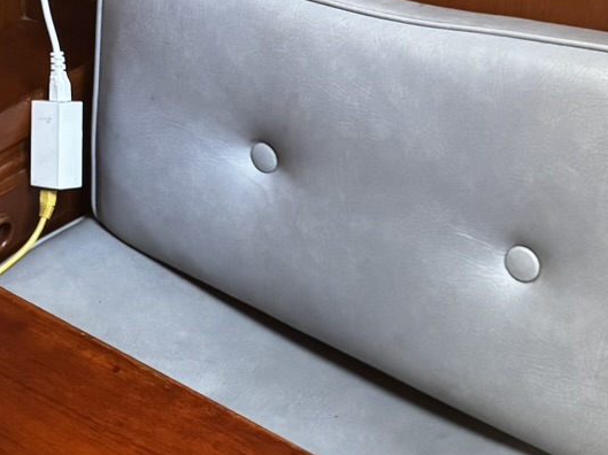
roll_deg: +0.4
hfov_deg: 20.7
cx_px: 71
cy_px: -54
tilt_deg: -24.5
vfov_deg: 15.4
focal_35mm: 93
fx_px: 1632
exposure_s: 1/60
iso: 640
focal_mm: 6.76
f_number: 1.78
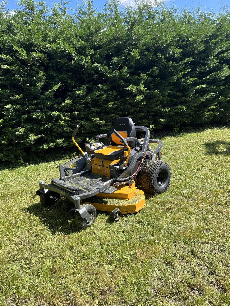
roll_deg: +4.8
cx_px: 115
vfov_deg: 67.3
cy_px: 153
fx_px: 230
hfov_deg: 53.1
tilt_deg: -14.0
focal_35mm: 26
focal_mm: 5.1
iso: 50
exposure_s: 1/943
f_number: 1.6
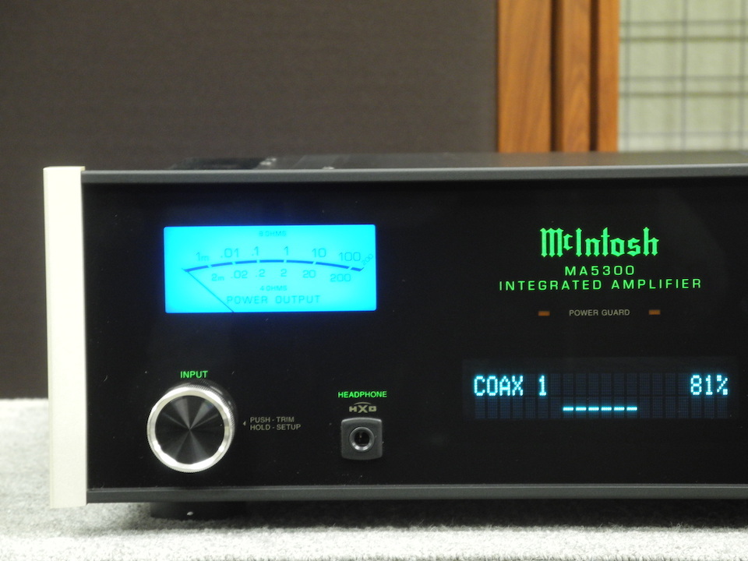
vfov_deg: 11.0
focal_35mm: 135
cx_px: 374
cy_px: 280
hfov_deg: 14.6
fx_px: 2917
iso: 400
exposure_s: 1/5.7
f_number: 5
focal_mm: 28.9
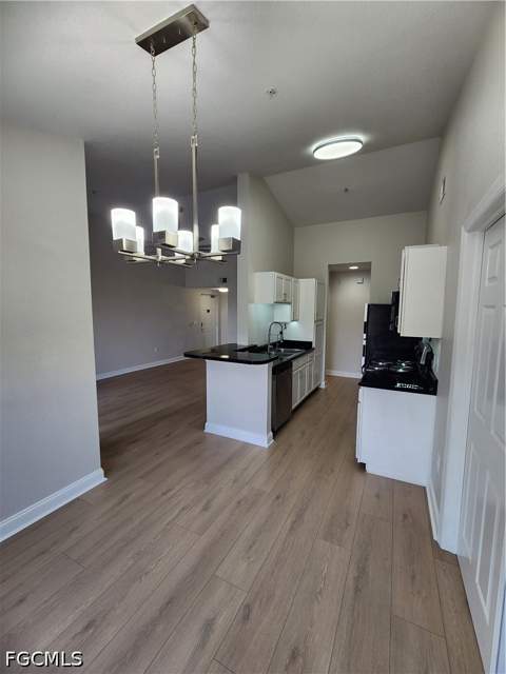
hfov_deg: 89.9
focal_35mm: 13
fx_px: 253
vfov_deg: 106.2
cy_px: 337
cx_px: 253
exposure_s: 1/60
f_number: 2.2
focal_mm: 2.2
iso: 50
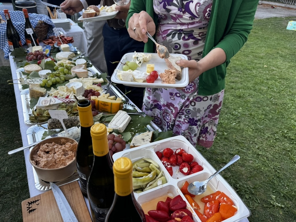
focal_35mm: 24
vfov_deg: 56.8
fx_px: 205
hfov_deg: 71.6
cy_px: 111
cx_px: 148
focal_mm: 6.76
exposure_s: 1/215
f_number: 1.78
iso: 64
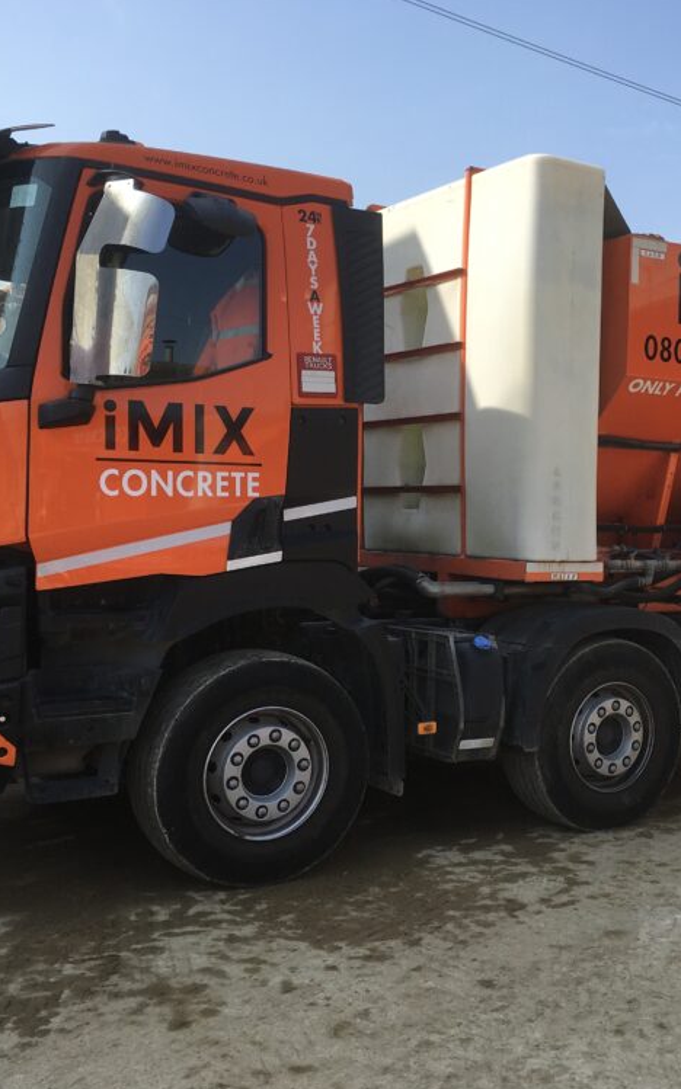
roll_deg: -1.0
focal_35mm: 42
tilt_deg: +0.9
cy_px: 548
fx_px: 1247
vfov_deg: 47.2
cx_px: 498
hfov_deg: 30.1
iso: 25
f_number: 2.2
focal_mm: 4.15
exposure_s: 1/1040
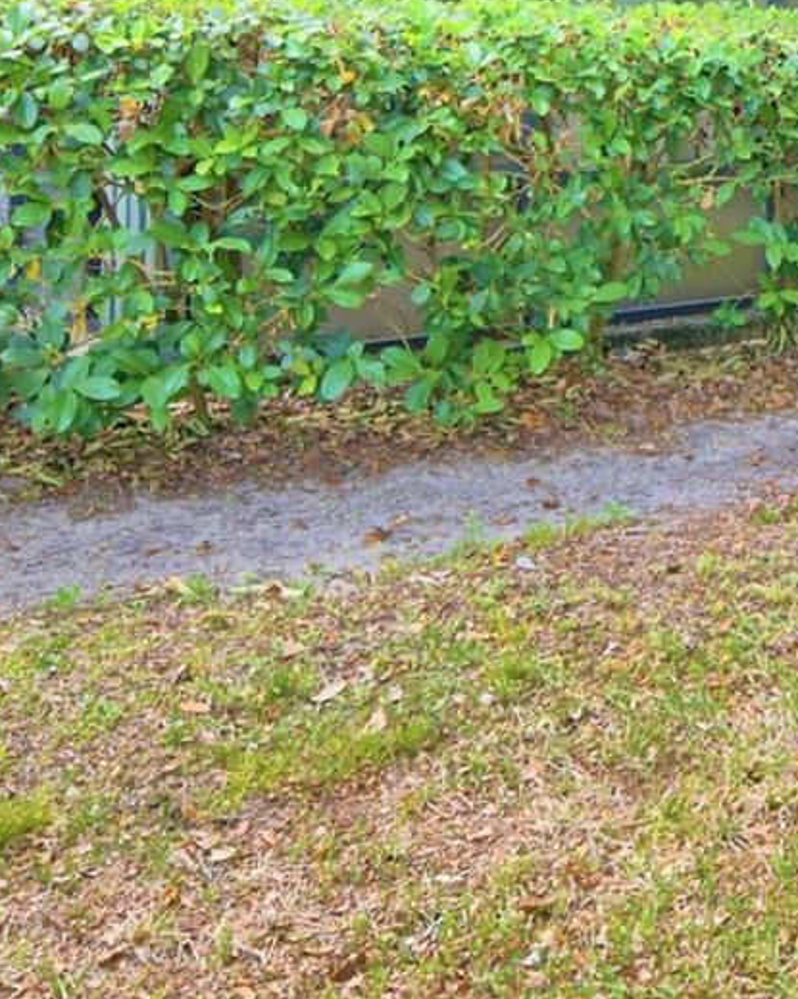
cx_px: 996
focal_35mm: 55
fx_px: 1624
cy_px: -4
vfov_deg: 31.5
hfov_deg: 24.6
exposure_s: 1/200
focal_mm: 13
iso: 200
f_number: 5
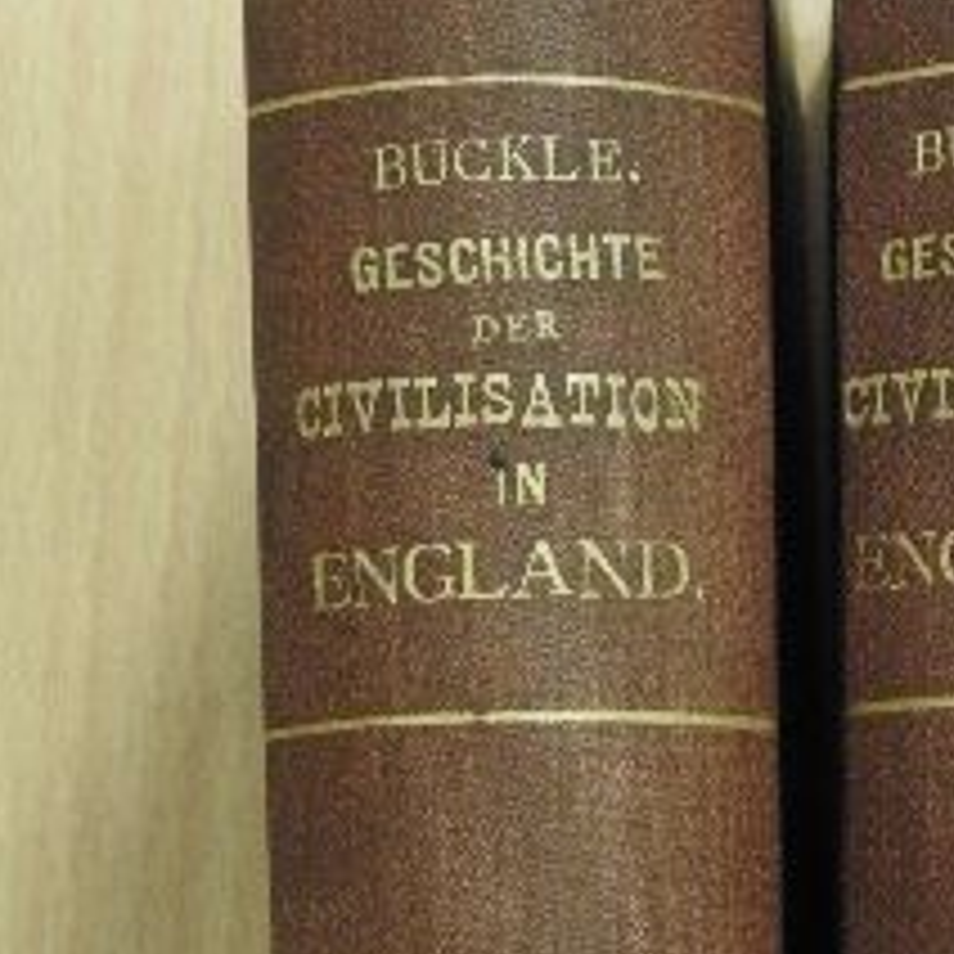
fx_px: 3742
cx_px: 760
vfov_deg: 14.3
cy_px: 922
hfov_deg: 14.4
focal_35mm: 120
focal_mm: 8.1
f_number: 4
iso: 560
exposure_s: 1/8
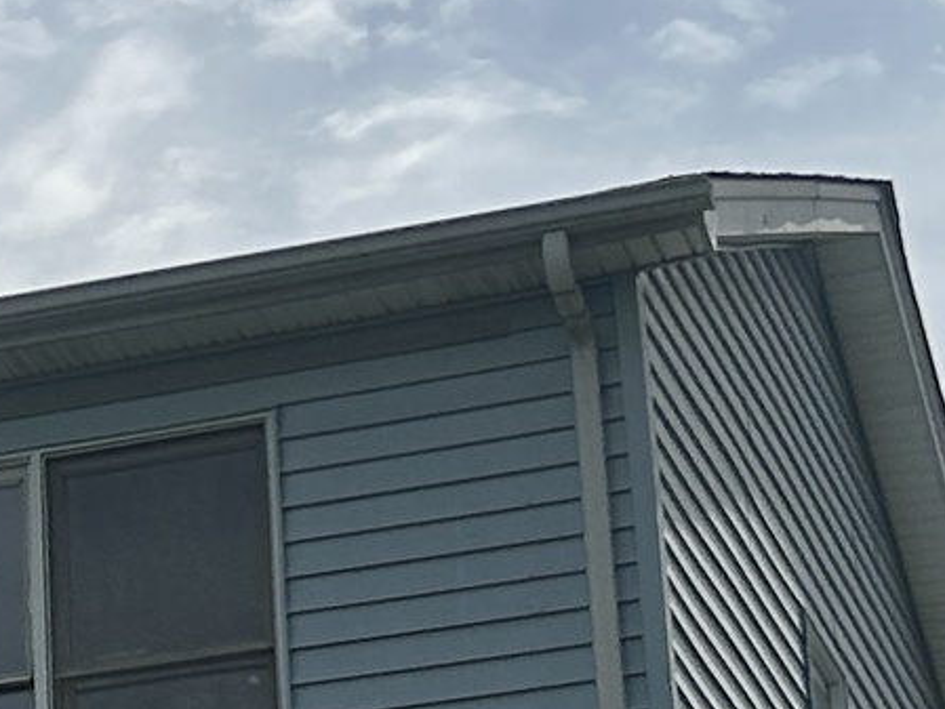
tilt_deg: +19.2
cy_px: 629
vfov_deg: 8.3
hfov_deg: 10.7
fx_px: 4861
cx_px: -436
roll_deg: +1.0
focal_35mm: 178
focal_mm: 5.7
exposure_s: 1/14286
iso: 50
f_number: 1.5
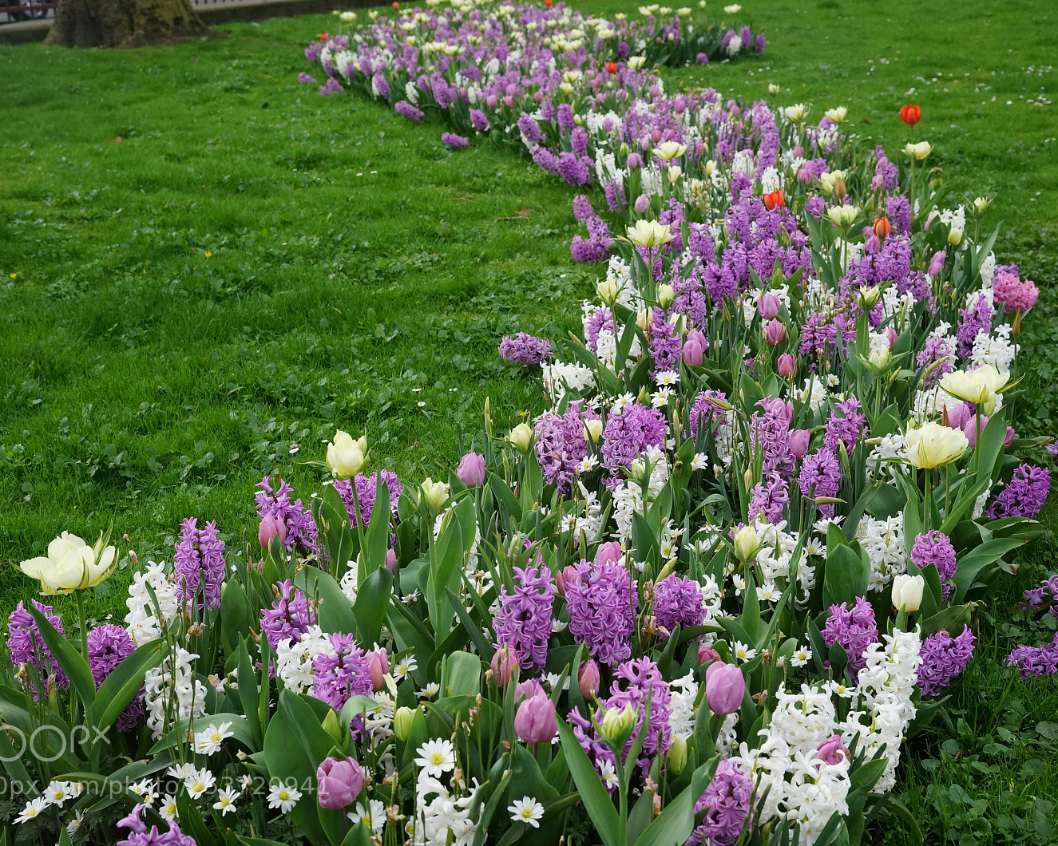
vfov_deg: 29.7
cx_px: 551
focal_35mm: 51
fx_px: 1597
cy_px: 423
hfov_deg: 36.6
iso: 800
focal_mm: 45
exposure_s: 1/500
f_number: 8
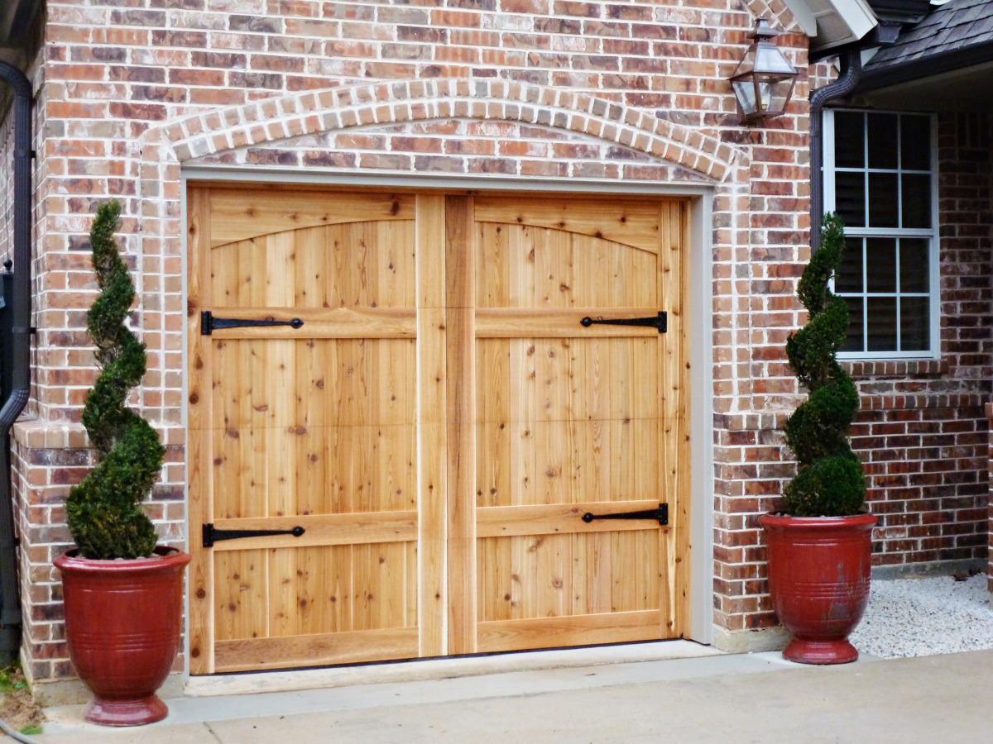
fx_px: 1635
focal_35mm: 57
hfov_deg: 33.8
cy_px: 372
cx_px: 496
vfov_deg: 25.7
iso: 320
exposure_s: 1/60
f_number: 4.4
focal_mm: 10.1
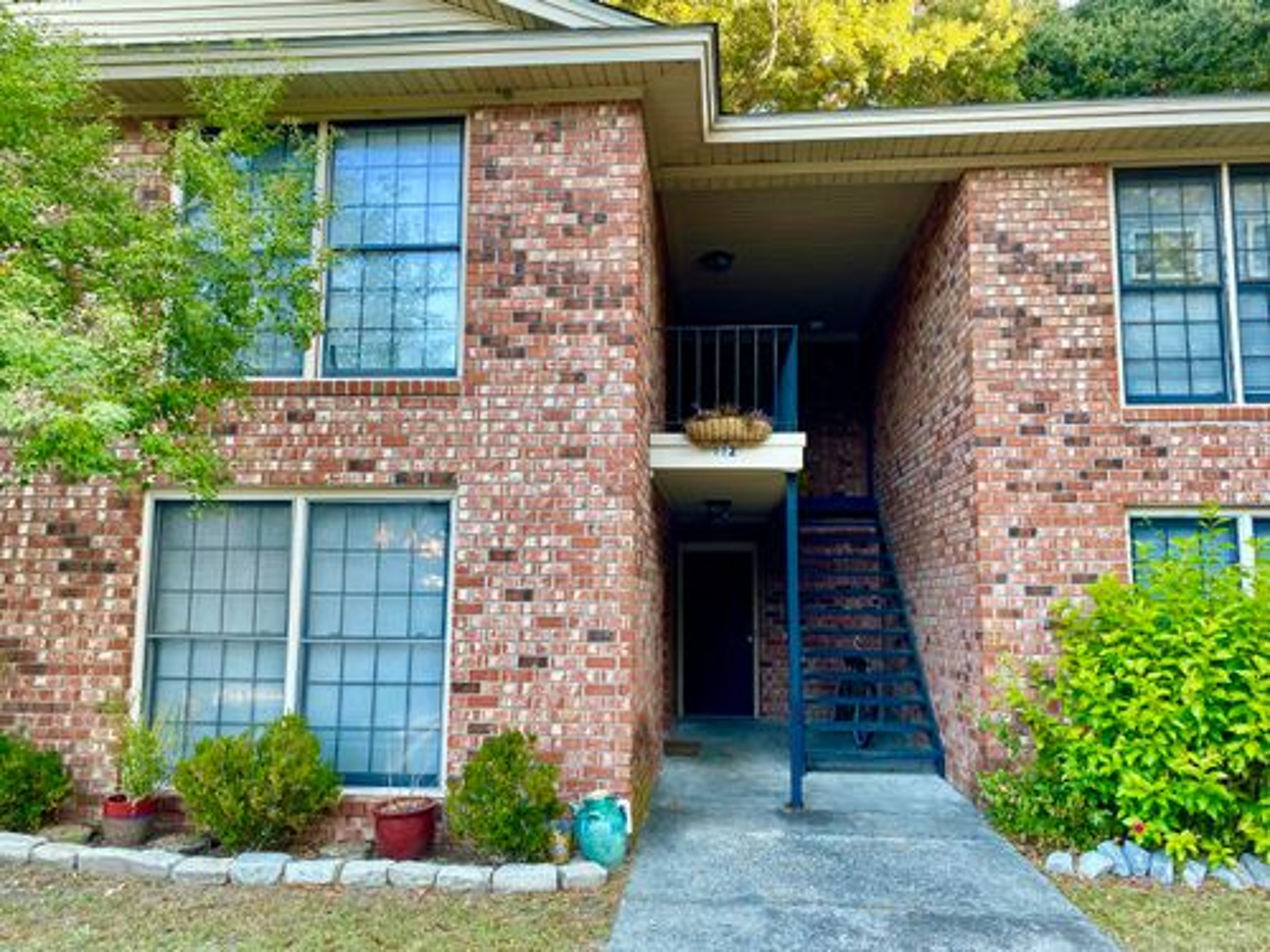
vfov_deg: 53.1
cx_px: 635
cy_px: 476
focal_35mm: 26
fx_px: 954
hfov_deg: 67.3
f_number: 1.8
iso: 100
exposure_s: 1/121
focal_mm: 4.25
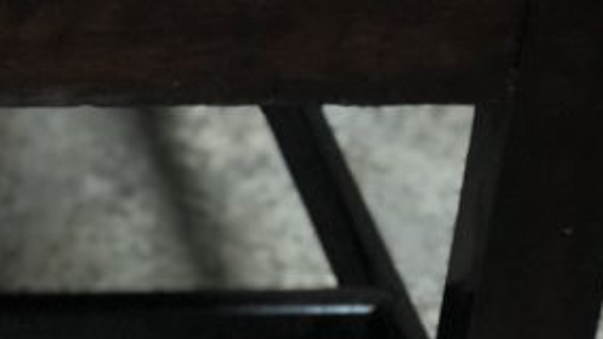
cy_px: 239
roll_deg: +2.4
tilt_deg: -40.5
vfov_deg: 5.9
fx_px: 3277
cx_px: -245
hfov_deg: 10.2
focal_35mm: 205
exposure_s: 1/25
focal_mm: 6
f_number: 2.4
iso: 125
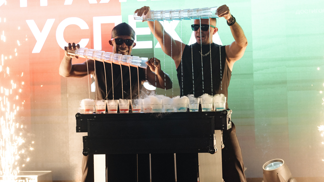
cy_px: 83
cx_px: 162
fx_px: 928
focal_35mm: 108
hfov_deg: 19.8
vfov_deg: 11.2
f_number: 2.8
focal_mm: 103
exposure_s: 1/250
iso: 2500
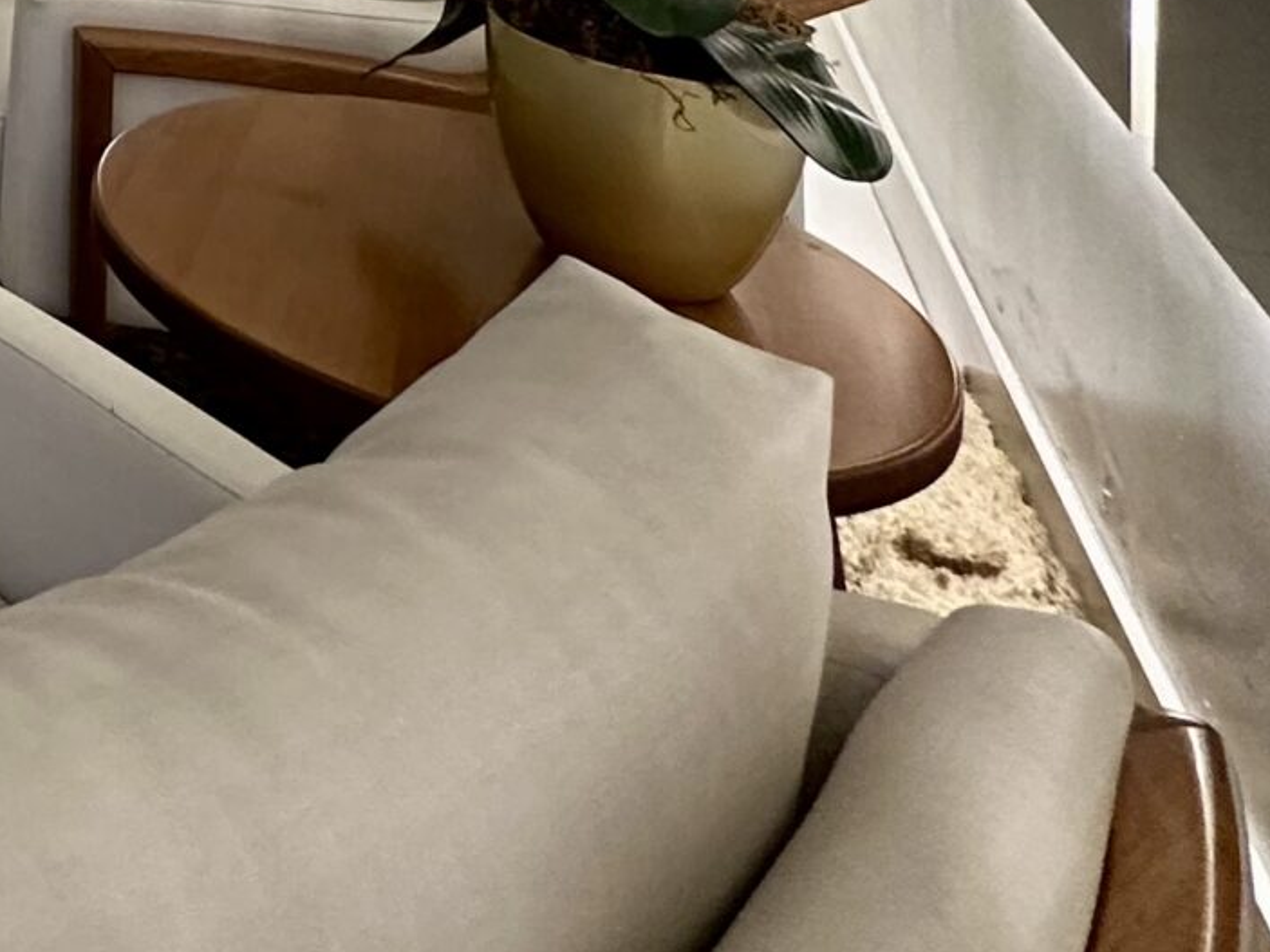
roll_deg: -0.2
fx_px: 1871
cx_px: -594
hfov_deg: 27.3
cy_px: -605
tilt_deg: -1.3
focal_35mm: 51
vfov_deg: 21.8
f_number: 2.2
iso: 250
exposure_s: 1/60
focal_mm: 2.22
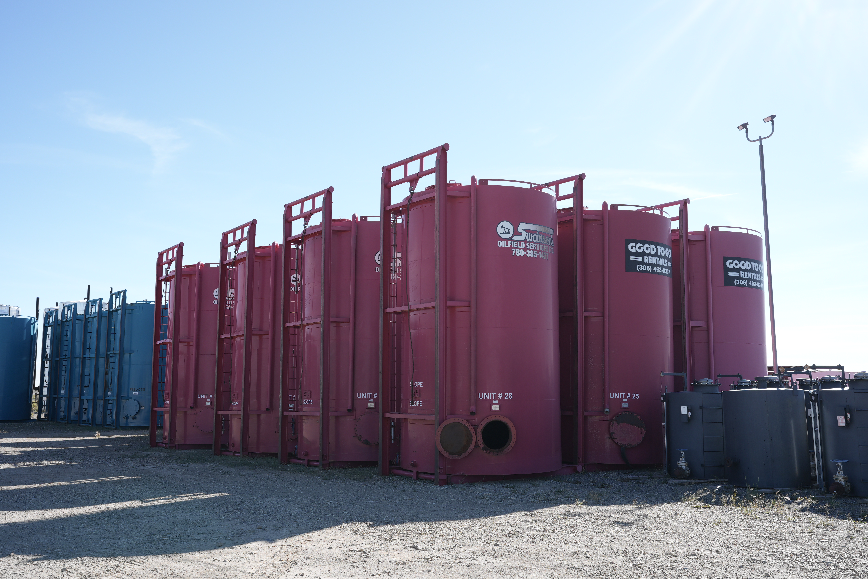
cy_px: 290
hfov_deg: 54.4
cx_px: 434
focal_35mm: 35
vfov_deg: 37.9
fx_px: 844
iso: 125
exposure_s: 1/200
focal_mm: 35
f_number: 8
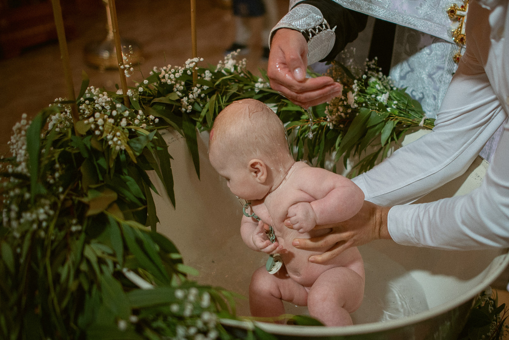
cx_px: 307
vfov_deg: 36.9
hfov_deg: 52.7
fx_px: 509
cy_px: 176
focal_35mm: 36
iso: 640
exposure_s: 1/200
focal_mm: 28
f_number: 1.8
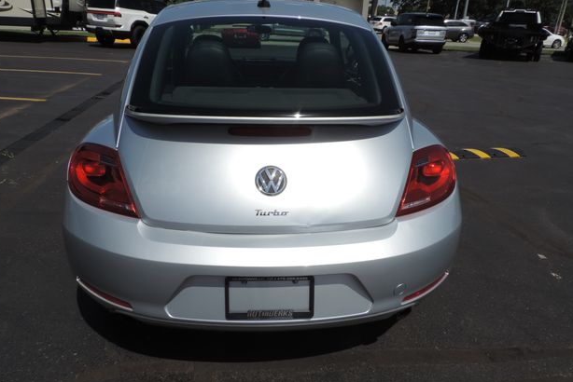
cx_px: 285
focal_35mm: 26
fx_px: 414
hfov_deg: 69.4
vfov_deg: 49.5
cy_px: 208
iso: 80
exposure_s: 1/1250
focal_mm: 4.3
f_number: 4.7
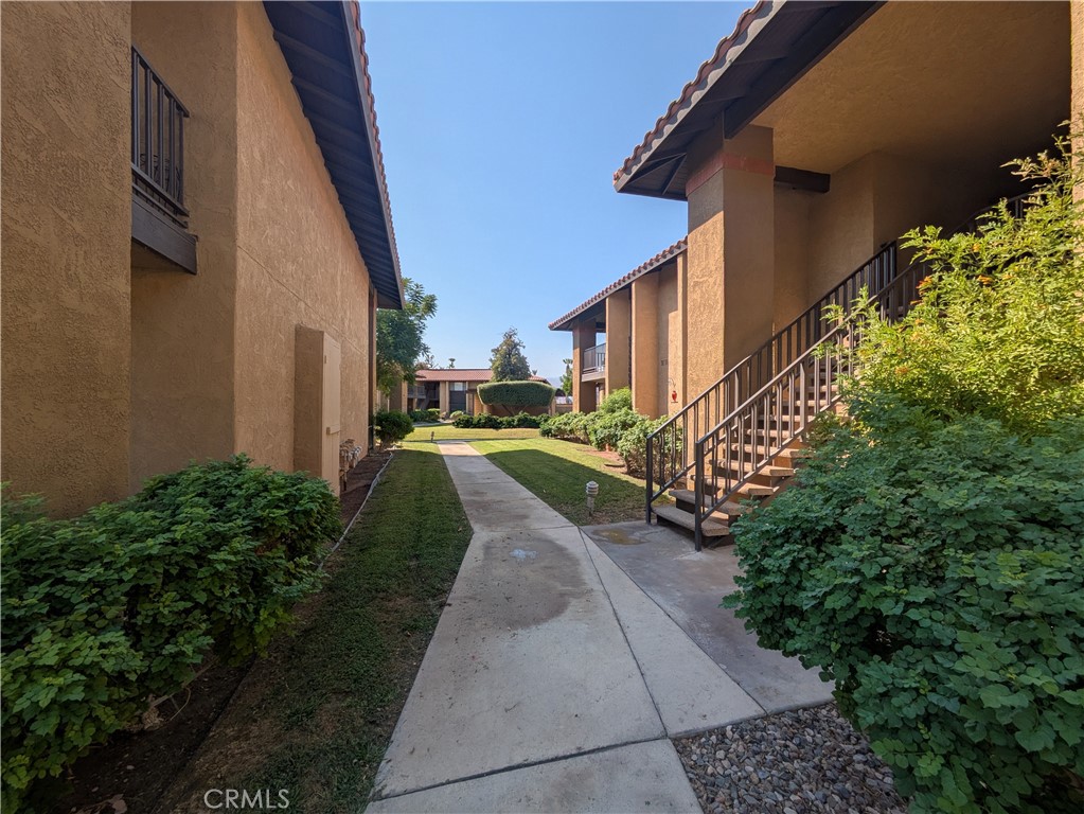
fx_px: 439
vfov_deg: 85.7
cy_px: 407
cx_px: 542
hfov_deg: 102.0
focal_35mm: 14
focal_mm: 1.83
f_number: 2.2
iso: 50
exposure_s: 1/1355
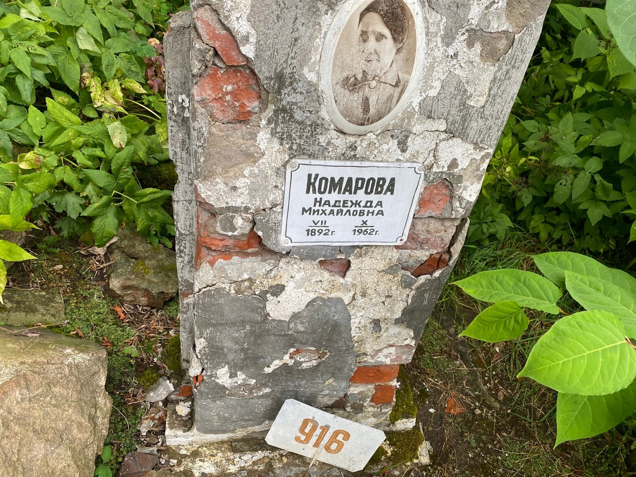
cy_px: 238
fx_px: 478
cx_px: 318
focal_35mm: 26
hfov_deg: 67.3
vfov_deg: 53.1
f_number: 1.8
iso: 40
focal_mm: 4.25
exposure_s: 1/121
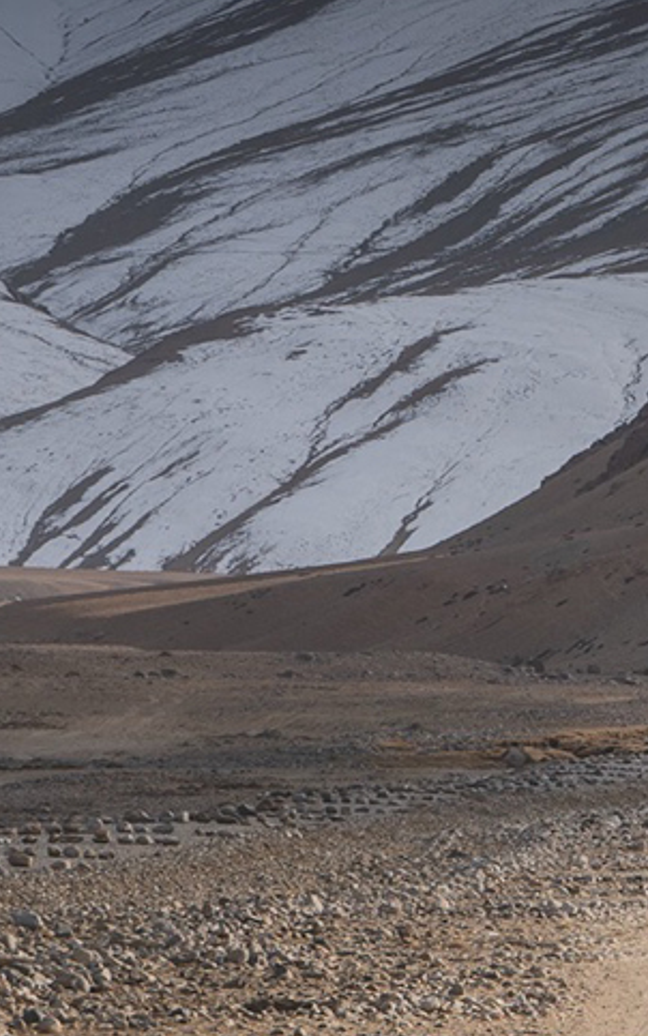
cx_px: 1603
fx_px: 9887
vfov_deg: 6.0
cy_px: 128
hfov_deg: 3.7
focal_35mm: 350
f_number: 10
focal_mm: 83
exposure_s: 1/200
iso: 100
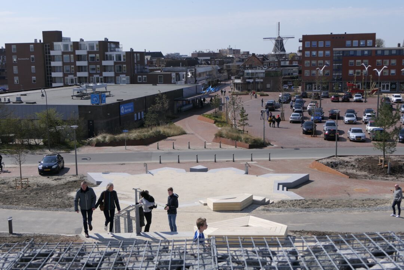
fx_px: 483
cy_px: 135
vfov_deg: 31.2
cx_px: 202
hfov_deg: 45.4
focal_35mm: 43
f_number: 4
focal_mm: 15.7
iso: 125
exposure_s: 1/1600
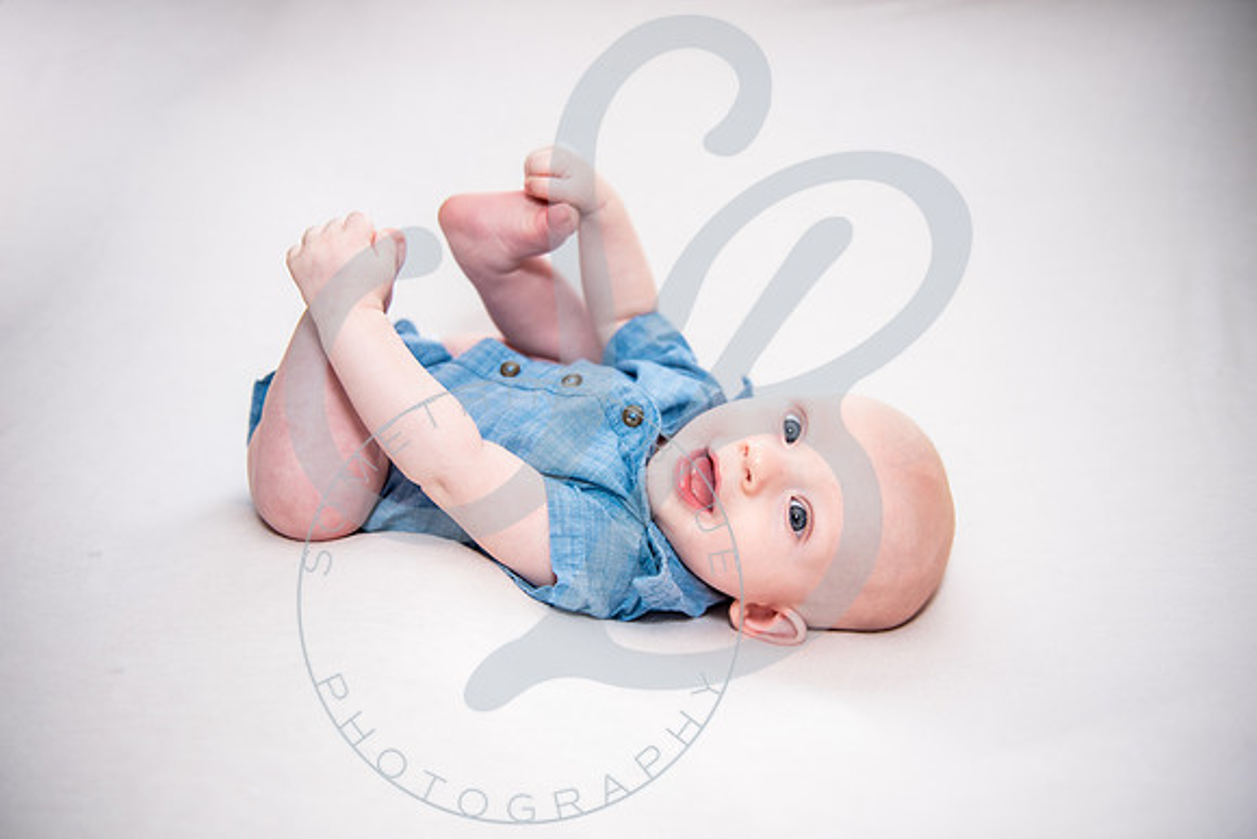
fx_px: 1083
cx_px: 628
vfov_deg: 42.3
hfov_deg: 60.3
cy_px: 420
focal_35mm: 31
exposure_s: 1/125
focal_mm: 31
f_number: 2.8
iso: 50
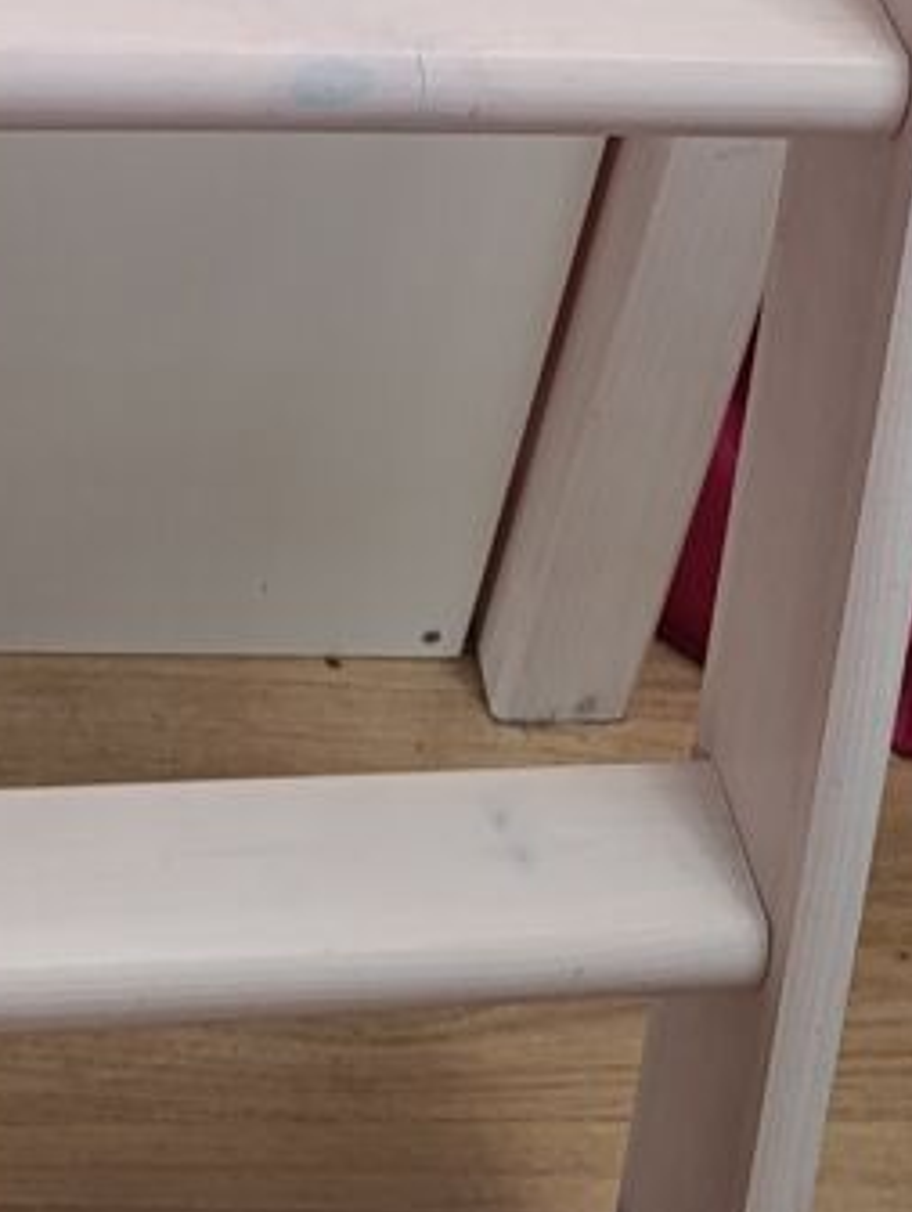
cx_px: 368
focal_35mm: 91
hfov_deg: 16.3
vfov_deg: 19.0
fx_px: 3189
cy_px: -581
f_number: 1.6
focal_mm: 6.14
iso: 1000
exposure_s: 1/50
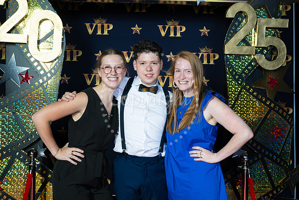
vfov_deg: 27.5
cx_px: 150
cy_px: 100
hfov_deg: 40.3
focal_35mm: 49
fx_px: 407
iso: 320
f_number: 8
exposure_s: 1/100
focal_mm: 49
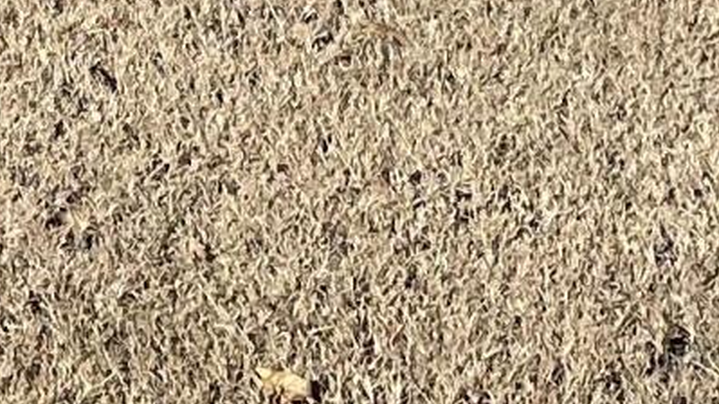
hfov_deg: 10.0
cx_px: -92
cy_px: -1340
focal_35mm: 213
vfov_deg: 5.0
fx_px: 4059
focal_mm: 5.1
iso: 32
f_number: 1.6
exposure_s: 1/6579
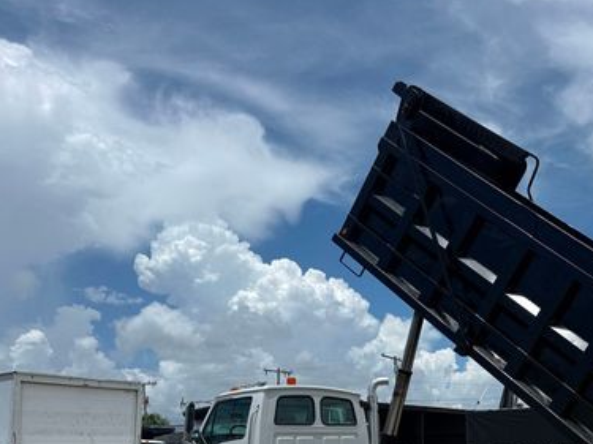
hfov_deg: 43.6
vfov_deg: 33.9
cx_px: 478
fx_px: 702
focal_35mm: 41
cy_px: 363
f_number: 1.78
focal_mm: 6.76
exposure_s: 1/9091
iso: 80
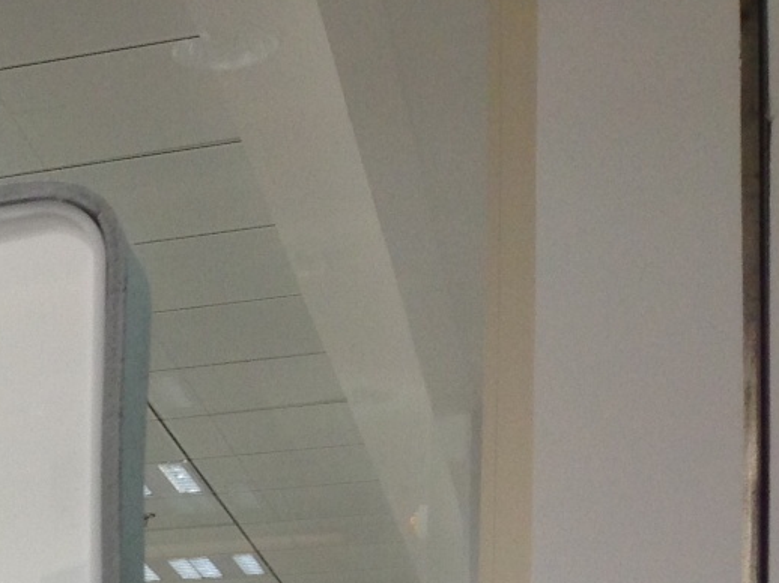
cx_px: -441
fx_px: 2339
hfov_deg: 16.9
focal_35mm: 104
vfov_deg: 13.3
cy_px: 912
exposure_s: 1/120
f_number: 2.4
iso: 100
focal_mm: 4.13
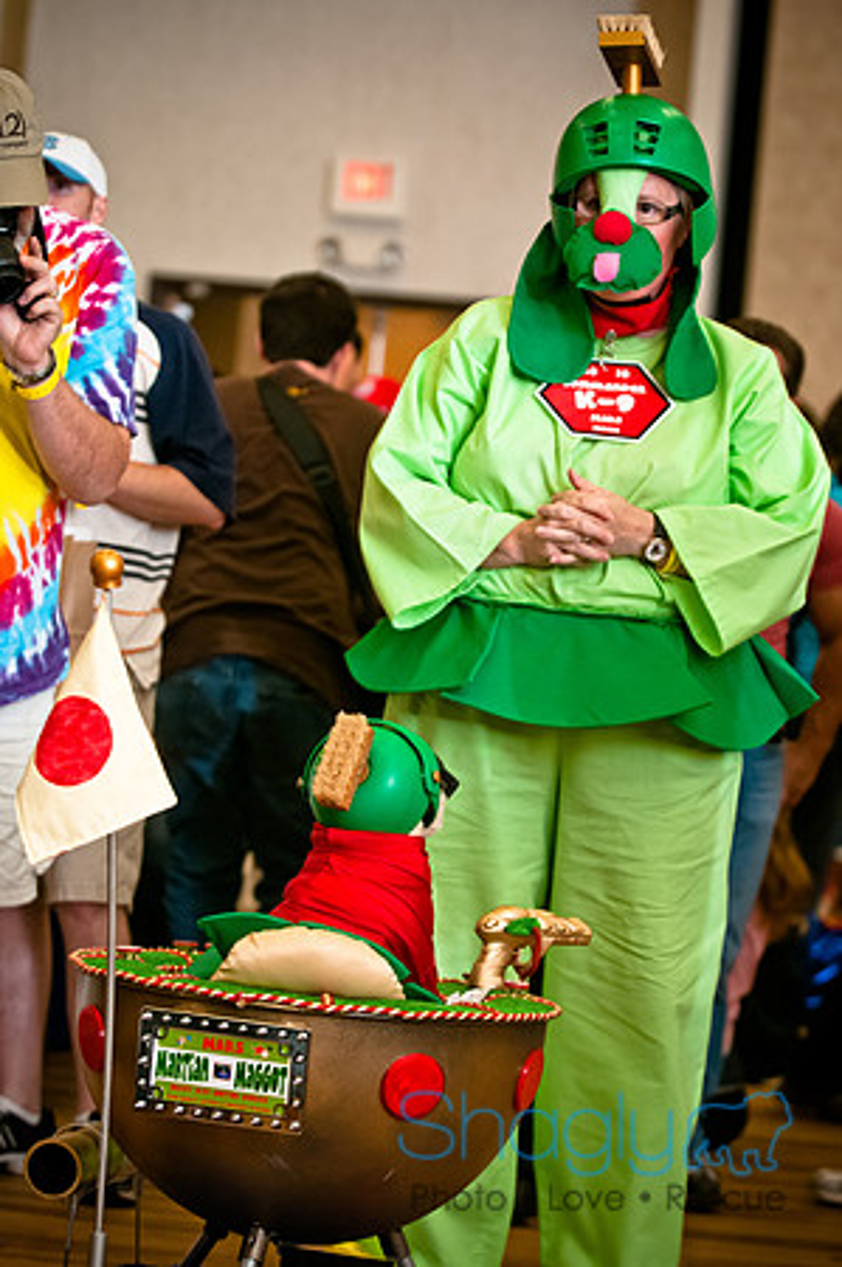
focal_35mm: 120
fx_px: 4219
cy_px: 634
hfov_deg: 11.4
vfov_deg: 17.1
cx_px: 421
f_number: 2.8
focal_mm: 80
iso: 200
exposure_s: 1/200
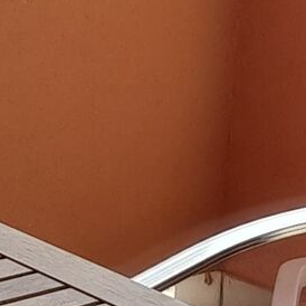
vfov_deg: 7.7
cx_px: -61
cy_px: 150
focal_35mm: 226
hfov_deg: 7.7
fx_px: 2260
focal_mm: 4.6
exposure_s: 1/516
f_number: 2
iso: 20
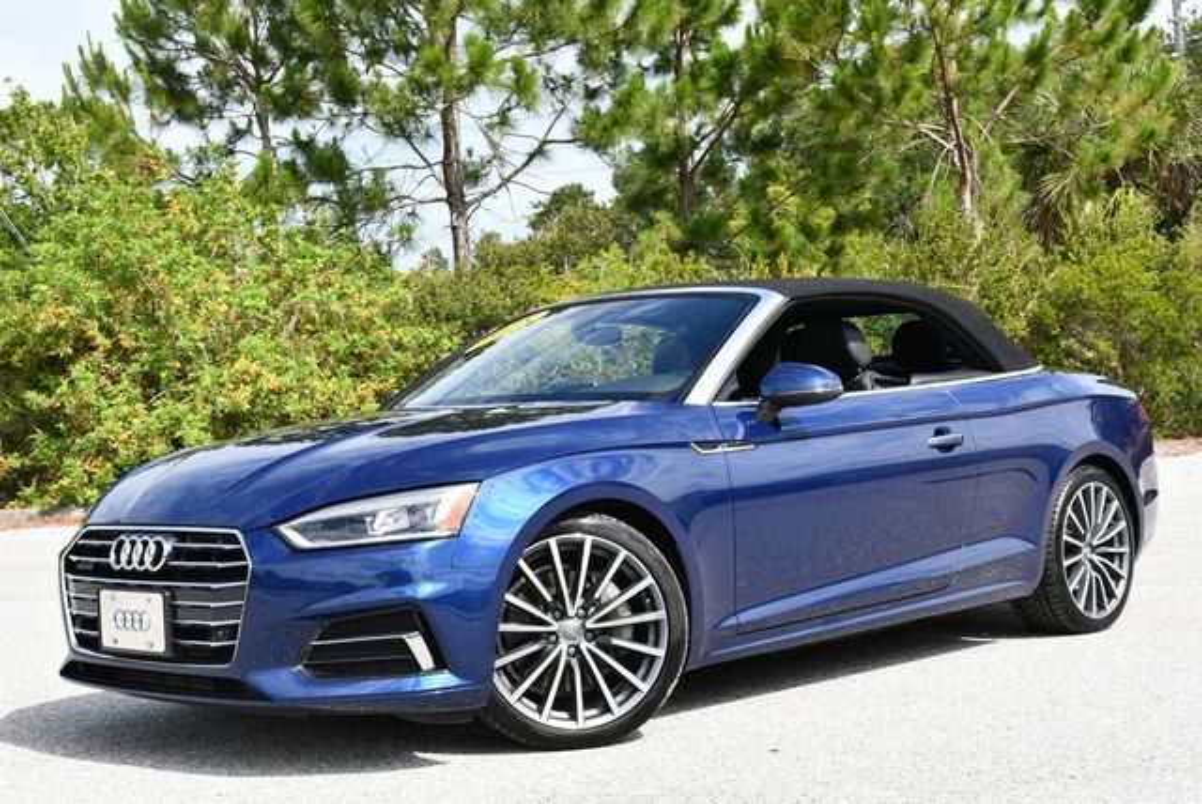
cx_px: 601
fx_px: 1871
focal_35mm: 56
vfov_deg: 24.2
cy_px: 402
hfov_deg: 35.6
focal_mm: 28
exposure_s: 1/250
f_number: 8
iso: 180
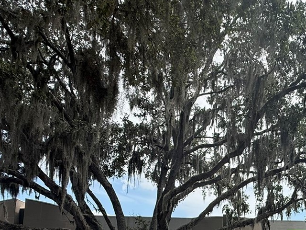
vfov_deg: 34.9
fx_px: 309
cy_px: 254
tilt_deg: +7.9
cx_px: 266
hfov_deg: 48.1
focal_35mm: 35
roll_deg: +0.1
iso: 64
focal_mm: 2.22
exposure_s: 1/1745
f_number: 2.2
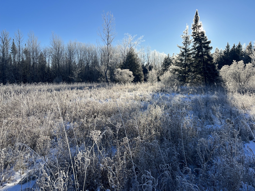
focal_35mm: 26
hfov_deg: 67.3
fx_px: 192
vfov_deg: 53.1
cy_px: 96
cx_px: 128
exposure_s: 1/2688
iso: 50
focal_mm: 5.1
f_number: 1.6
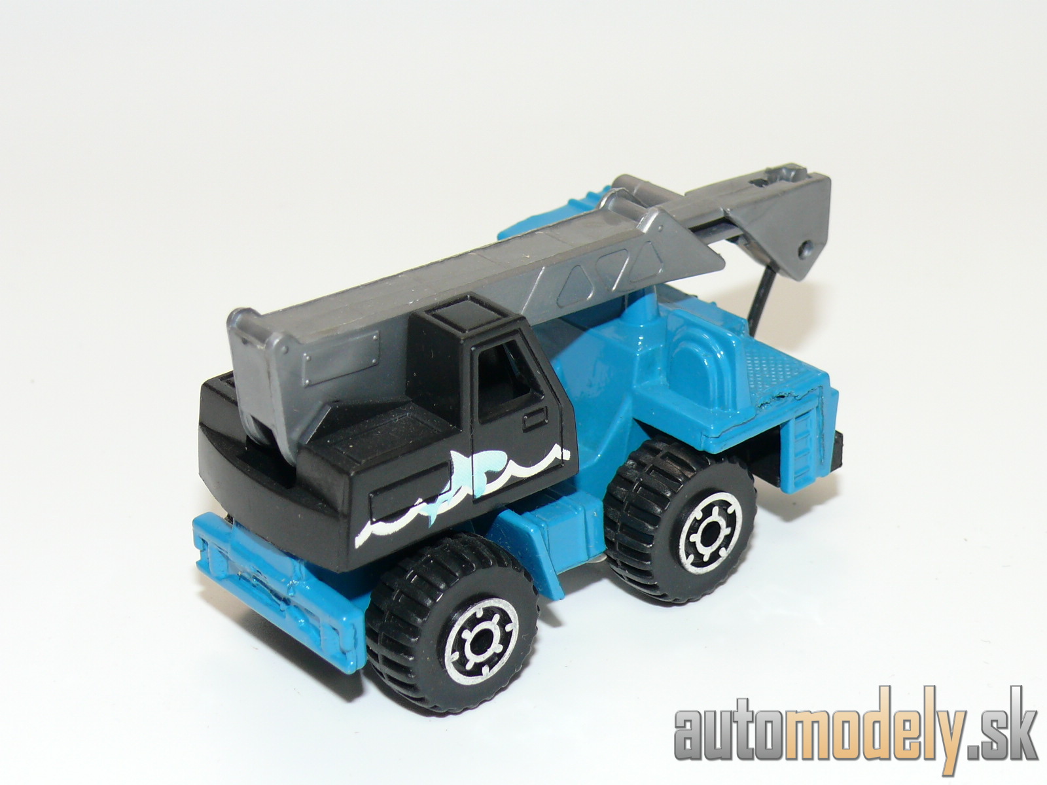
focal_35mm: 81
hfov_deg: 24.1
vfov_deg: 18.2
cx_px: 524
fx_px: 2450
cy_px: 392
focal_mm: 11.8
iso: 100
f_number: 4
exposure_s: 1/30
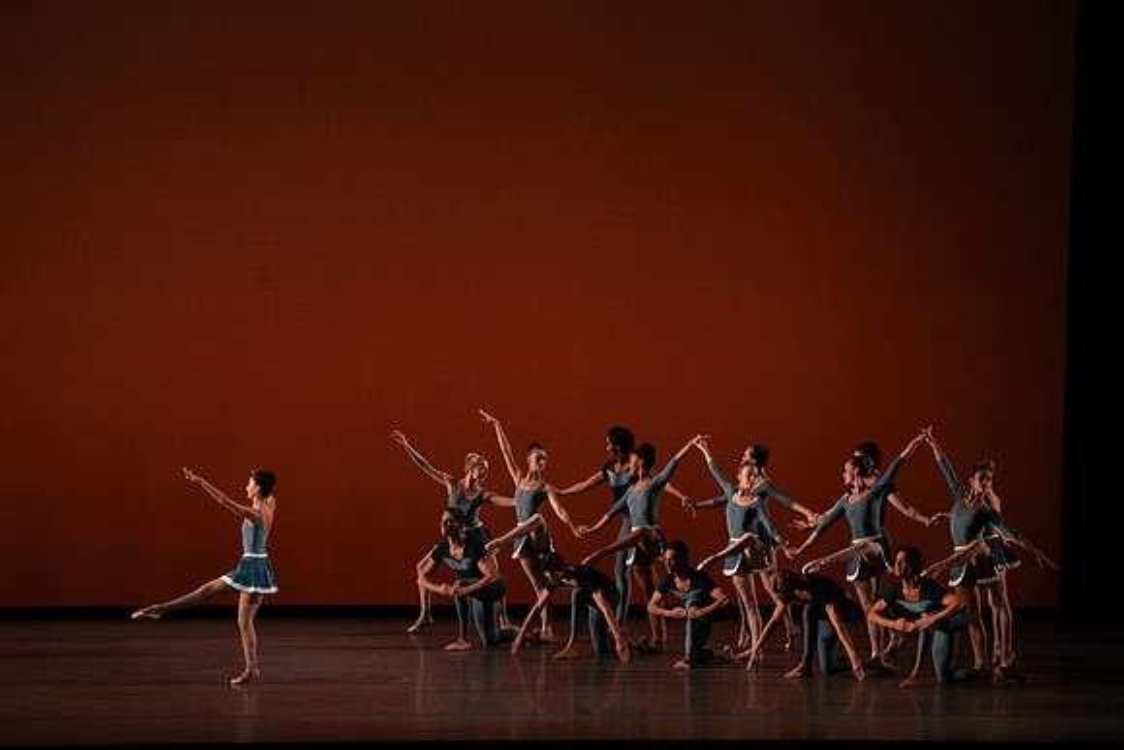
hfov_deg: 12.8
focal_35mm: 160
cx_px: 562
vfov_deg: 8.6
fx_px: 4996
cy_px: 375
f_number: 9
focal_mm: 160
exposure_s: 1/400
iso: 5000
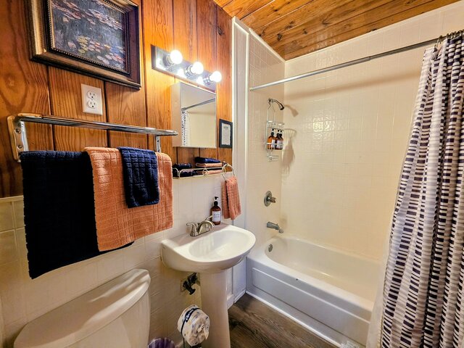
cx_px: 232
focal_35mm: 13
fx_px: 174
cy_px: 174
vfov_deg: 89.9
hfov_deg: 106.2
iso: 200
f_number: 1.9
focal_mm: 2.2
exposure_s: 1/120
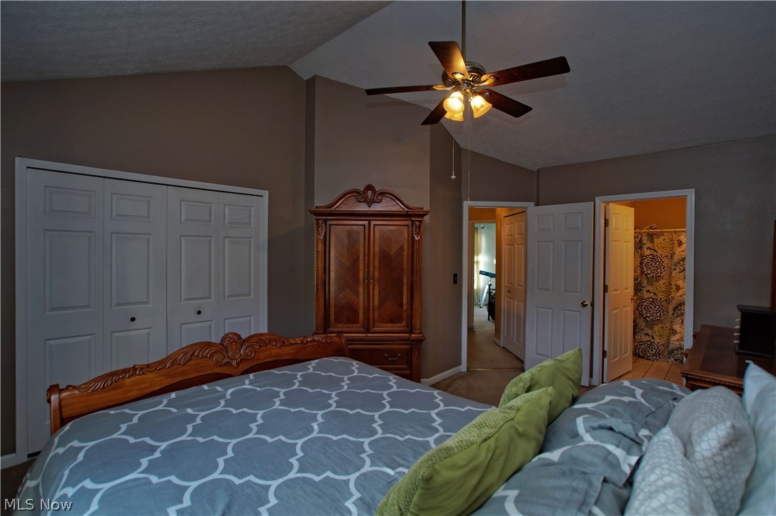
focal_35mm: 16
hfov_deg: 95.0
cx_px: 388
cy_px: 258
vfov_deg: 72.0
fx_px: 355
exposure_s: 1/20
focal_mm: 11
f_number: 4.5
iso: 100
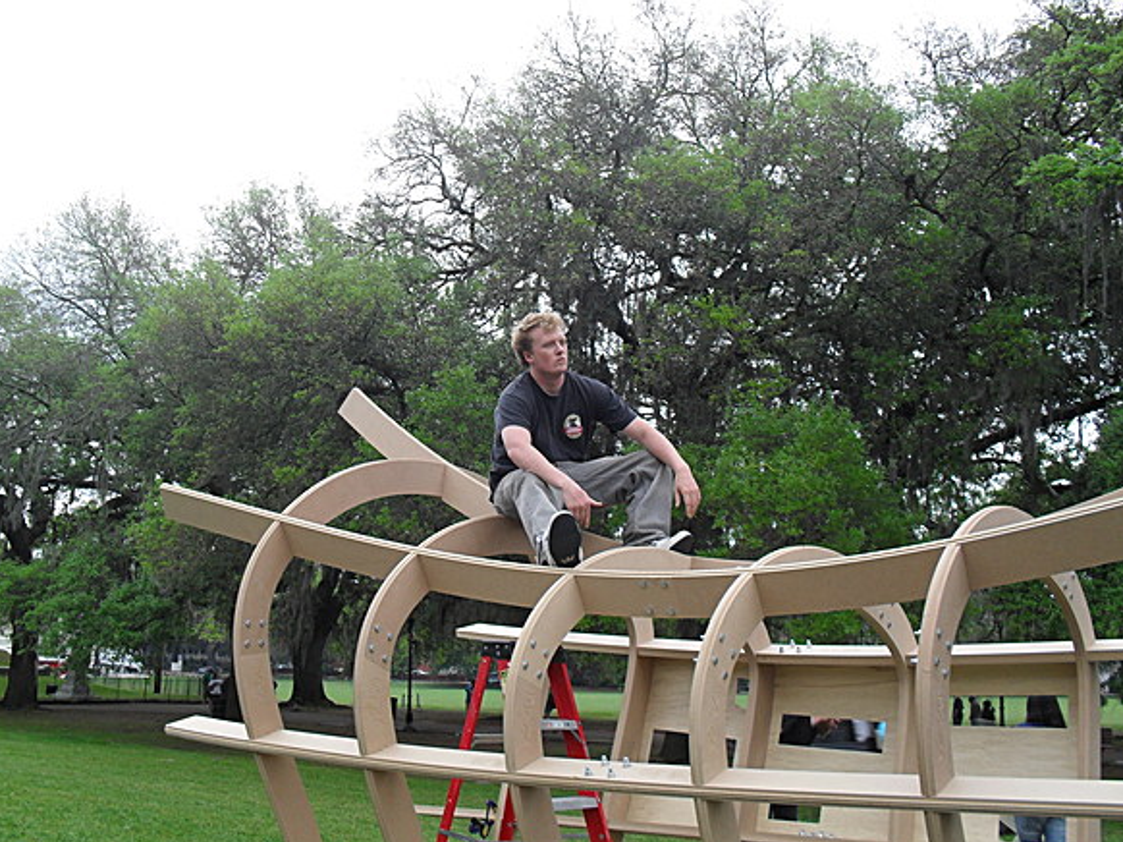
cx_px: 543
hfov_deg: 50.1
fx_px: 1200
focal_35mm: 37
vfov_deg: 38.6
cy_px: 430
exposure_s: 1/90
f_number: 3.2
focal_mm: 6.3
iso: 100
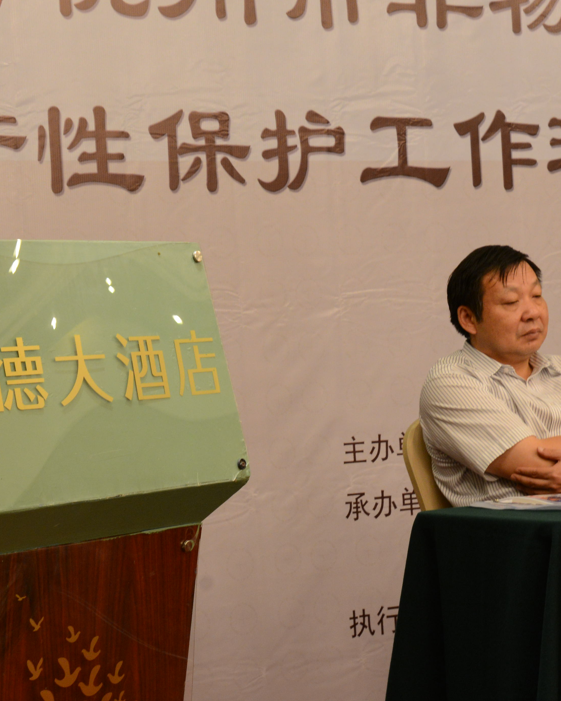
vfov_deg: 19.2
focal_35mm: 100
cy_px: 392
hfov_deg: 15.4
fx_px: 2076
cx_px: 355
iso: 1000
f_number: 8
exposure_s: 1/13
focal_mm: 40
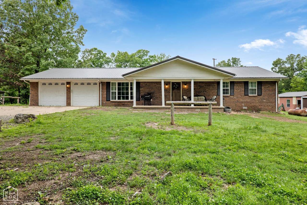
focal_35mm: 21
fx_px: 179
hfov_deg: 81.2
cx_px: 154
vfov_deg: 59.5
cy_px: 102
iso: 125
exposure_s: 1/60
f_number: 5.6
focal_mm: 21
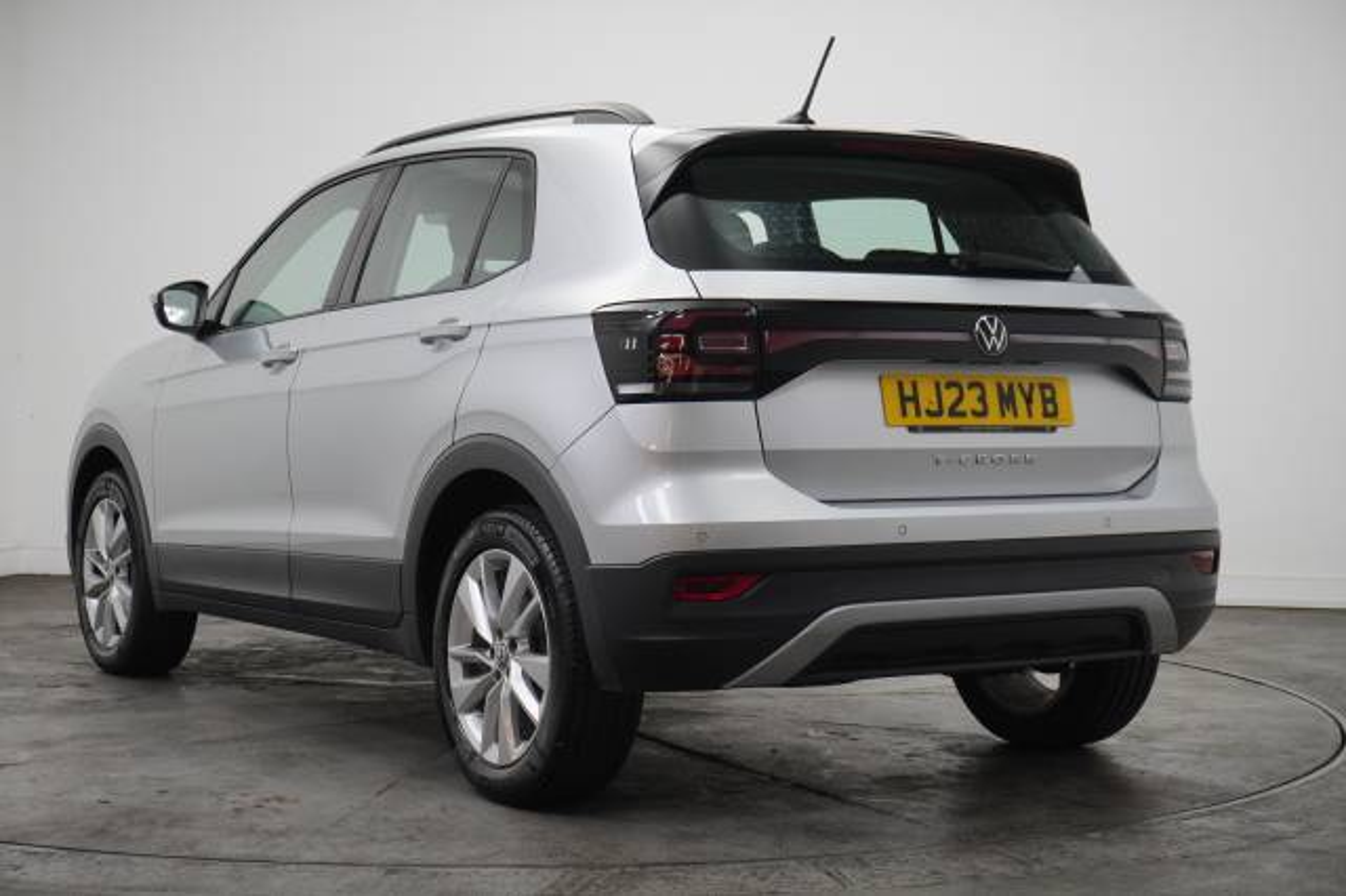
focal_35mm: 58
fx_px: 2186
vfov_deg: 23.2
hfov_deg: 34.2
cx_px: 673
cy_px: 448
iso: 2000
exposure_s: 1/200
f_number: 5.6
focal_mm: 39
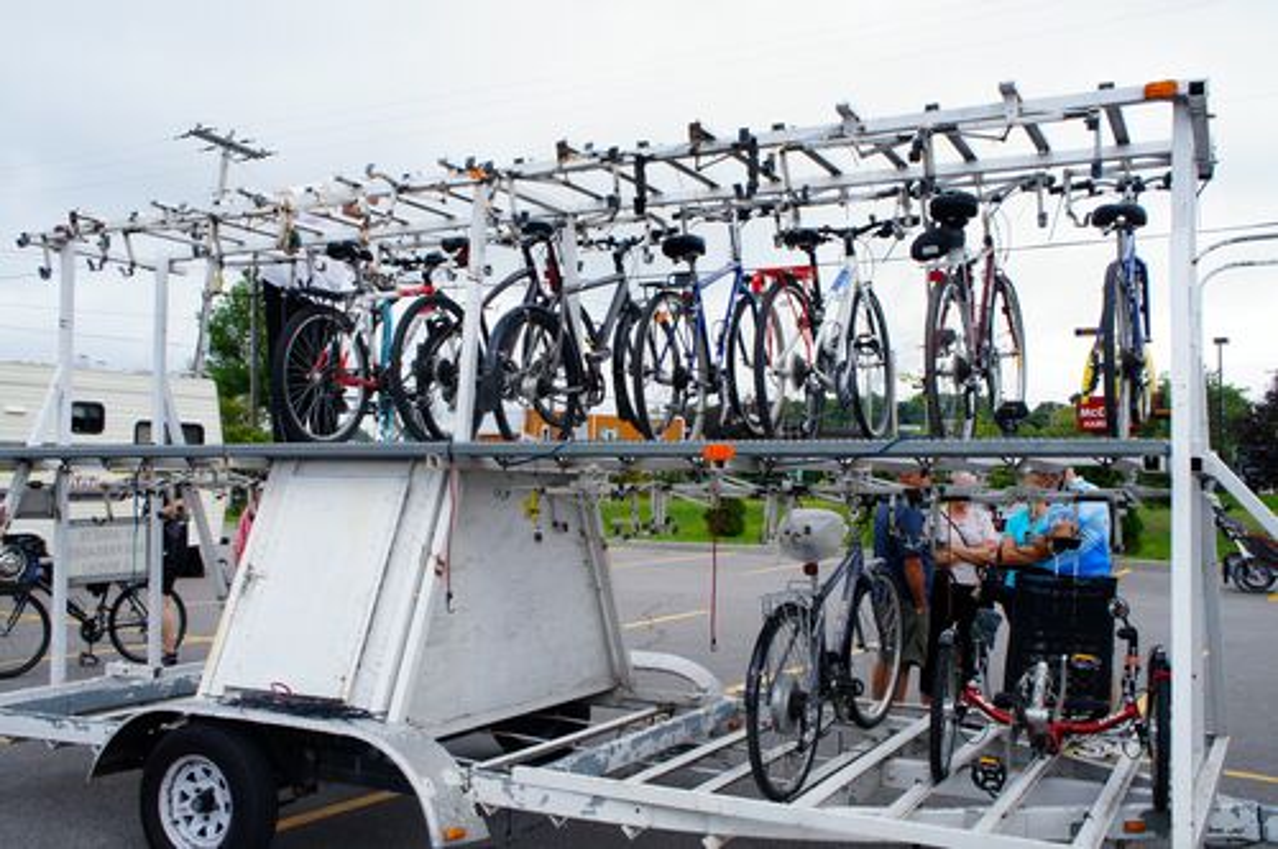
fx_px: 1170
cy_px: 424
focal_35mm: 33
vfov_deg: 39.9
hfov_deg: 57.3
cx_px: 639
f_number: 13
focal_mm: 22
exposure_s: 1/125
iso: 200
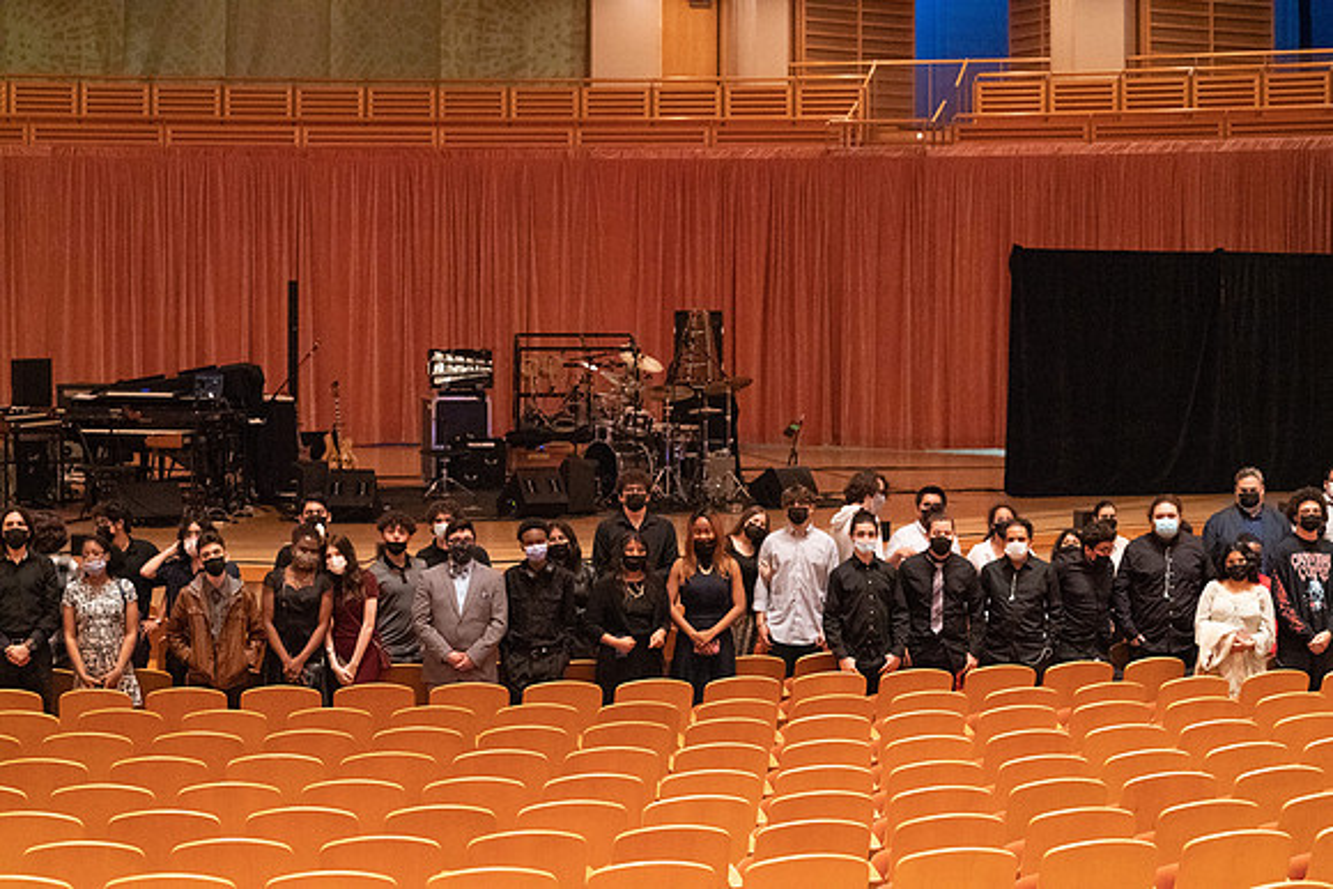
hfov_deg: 28.8
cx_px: 666
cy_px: 444
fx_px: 2592
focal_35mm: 70
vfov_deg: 19.5
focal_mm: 70
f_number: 4.5
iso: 20000
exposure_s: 1/160
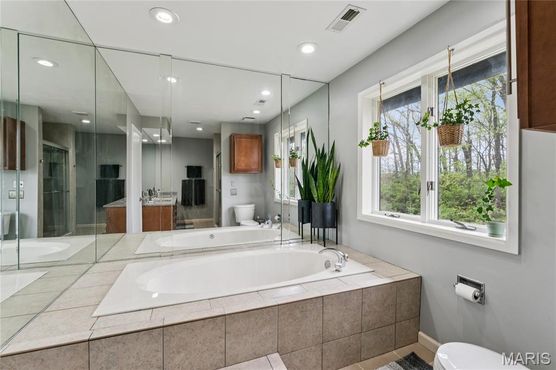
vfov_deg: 73.4
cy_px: 185
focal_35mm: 16
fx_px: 249
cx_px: 278
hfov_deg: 96.4
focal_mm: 16.1
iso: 200
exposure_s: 1/6
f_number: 13
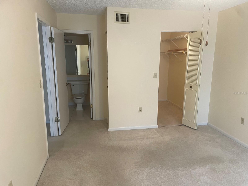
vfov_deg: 53.1
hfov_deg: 67.3
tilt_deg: -10.9
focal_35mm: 26
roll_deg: -0.2
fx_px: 186
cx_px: 124
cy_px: 93
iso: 100
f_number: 1.6
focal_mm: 4.2
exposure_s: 1/60
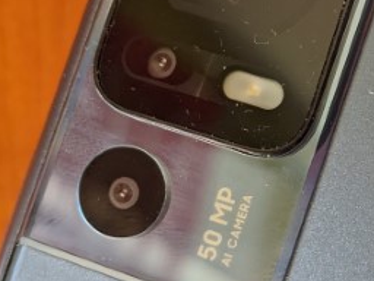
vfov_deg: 14.8
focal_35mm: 100
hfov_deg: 19.4
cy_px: 154
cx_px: 319
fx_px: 1080
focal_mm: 5.43
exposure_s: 1/100
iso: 198
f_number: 1.89
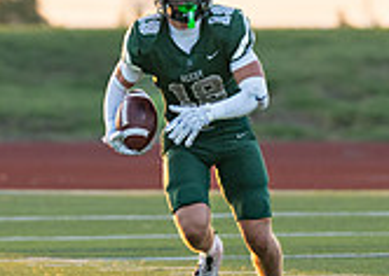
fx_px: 10556
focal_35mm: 957
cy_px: 53
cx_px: 159
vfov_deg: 1.5
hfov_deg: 2.1
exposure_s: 1/1250
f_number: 2.8
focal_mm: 200
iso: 320
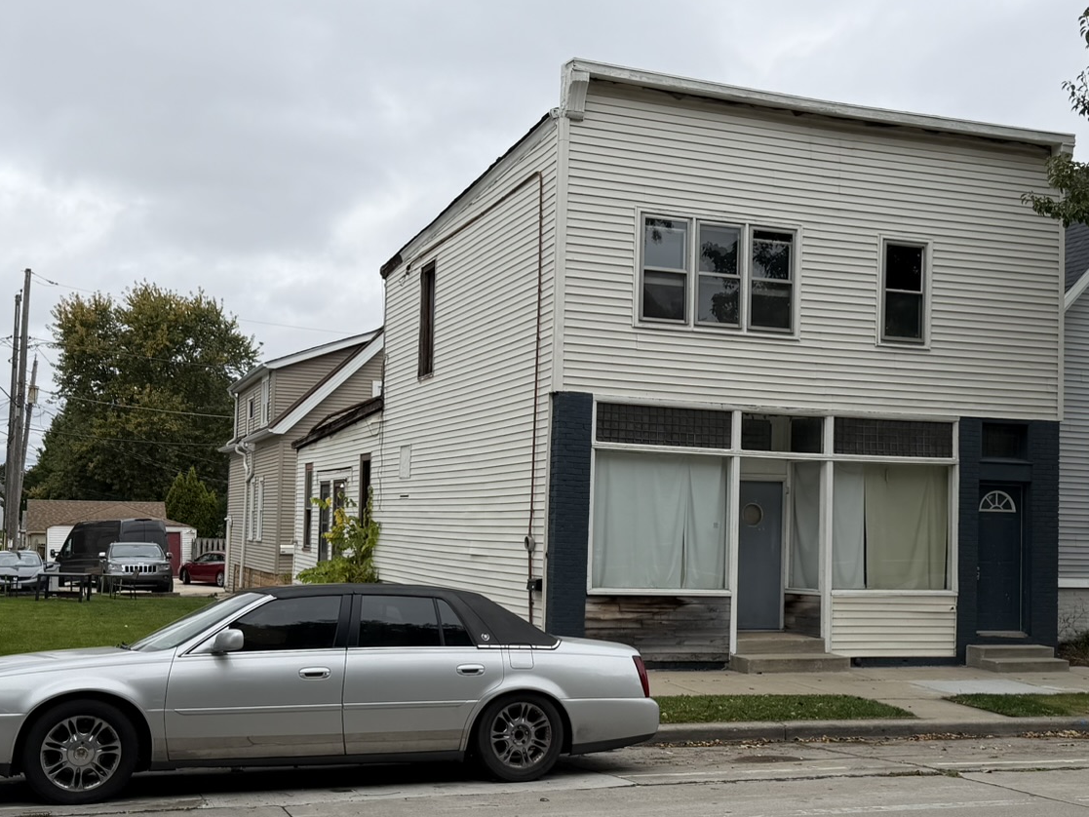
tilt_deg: +1.1
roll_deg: -1.1
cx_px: 613
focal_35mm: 44
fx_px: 1384
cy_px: 482
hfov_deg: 42.9
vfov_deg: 32.8
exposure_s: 1/2299
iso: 80
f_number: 1.78
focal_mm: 6.76
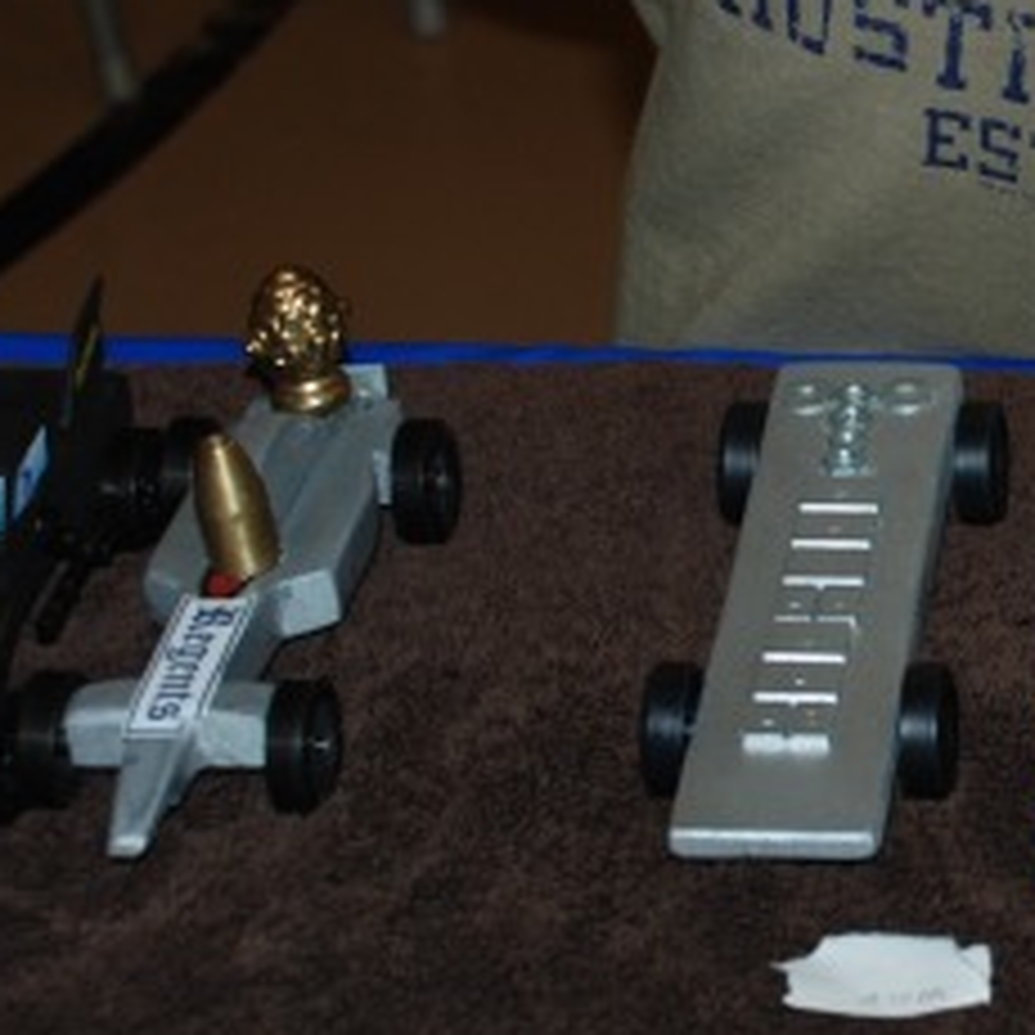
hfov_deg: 12.5
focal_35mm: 137
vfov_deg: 12.7
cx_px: 1166
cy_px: 313
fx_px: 4651
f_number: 4.2
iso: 200
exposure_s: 1/60
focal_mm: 31
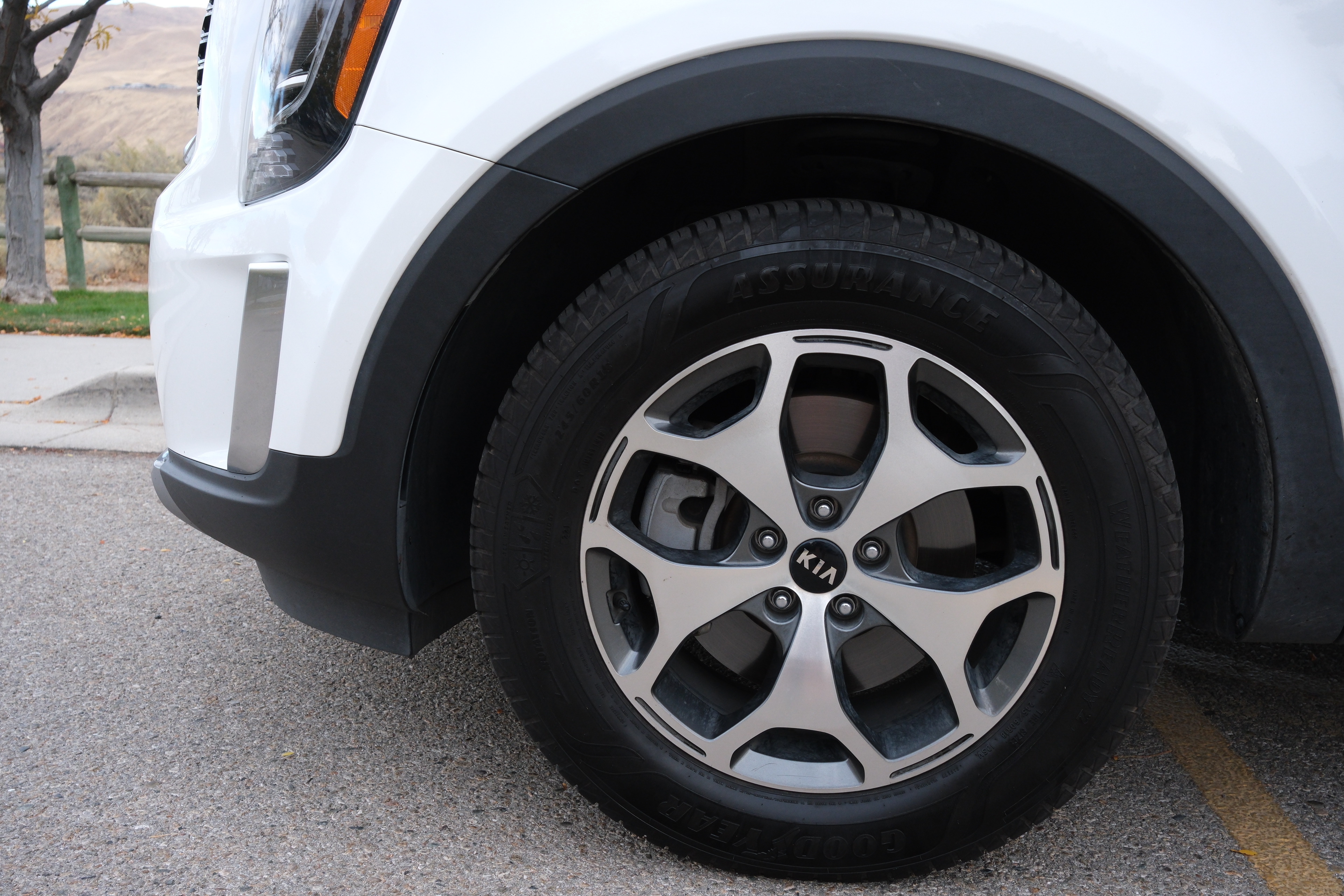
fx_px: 1307
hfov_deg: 54.4
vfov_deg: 37.9
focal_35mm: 35
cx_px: 672
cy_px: 448
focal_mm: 23
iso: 1000
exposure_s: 1/600
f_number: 5.6
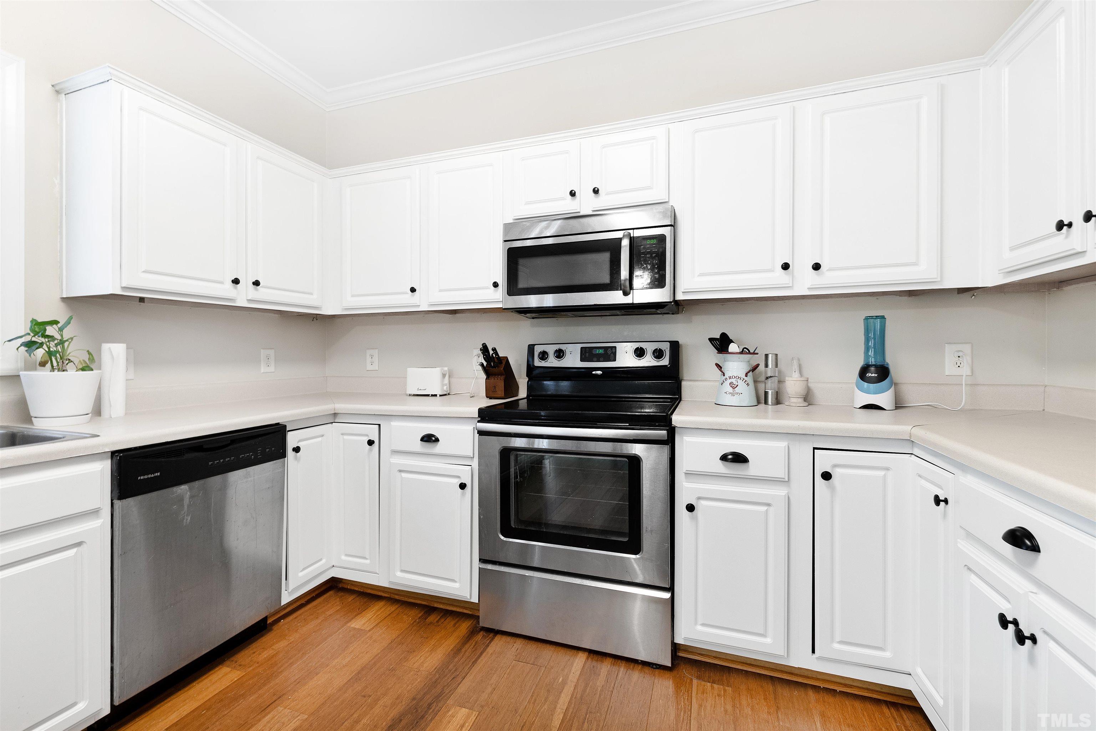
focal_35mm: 15
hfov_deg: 100.4
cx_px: 548
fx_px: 457
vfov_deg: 77.3
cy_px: 366
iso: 100
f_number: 7.1
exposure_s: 1/1.67
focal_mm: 10
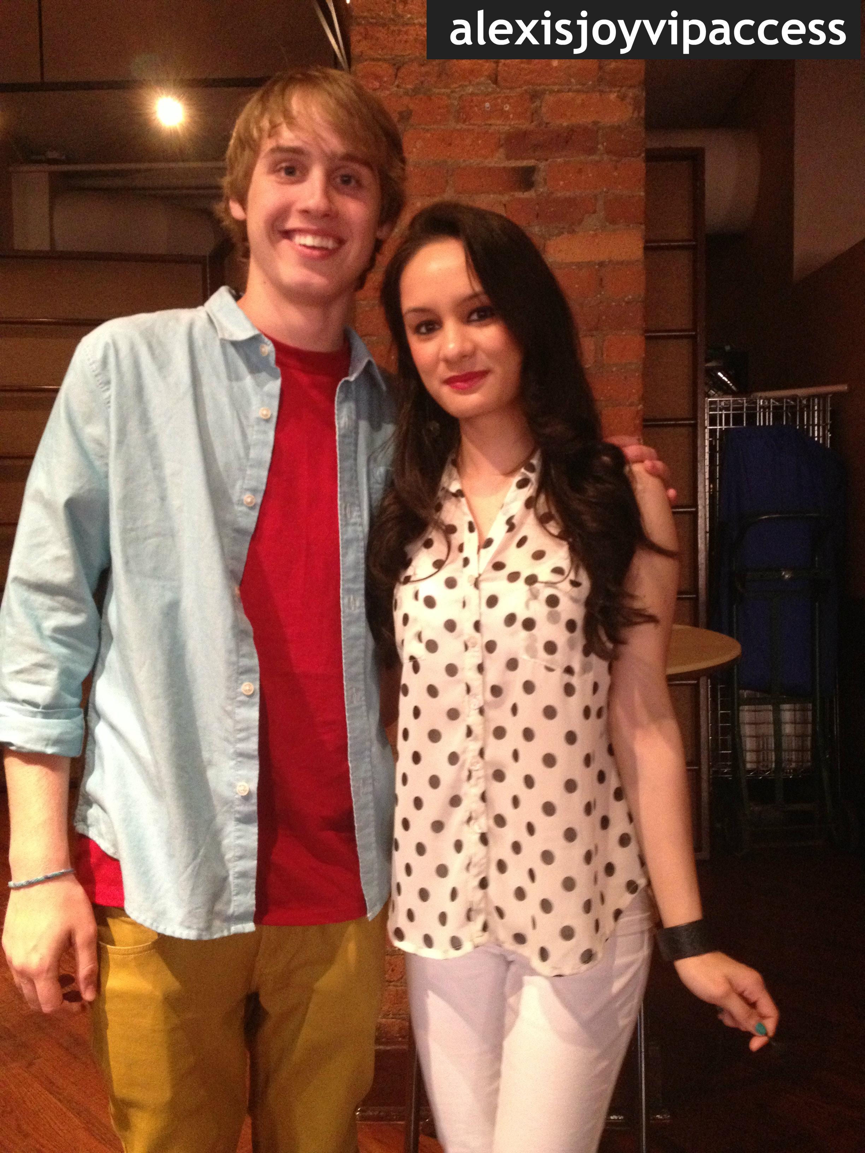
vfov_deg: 52.6
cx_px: 432
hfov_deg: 40.7
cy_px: 576
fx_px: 1166
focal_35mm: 35
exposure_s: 1/17
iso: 400
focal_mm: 4.28
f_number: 2.4
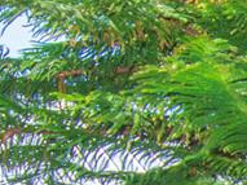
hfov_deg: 12.1
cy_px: 358
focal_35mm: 133
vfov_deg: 10.3
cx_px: 579
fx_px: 949
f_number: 4.5
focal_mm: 11
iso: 320
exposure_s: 1/250
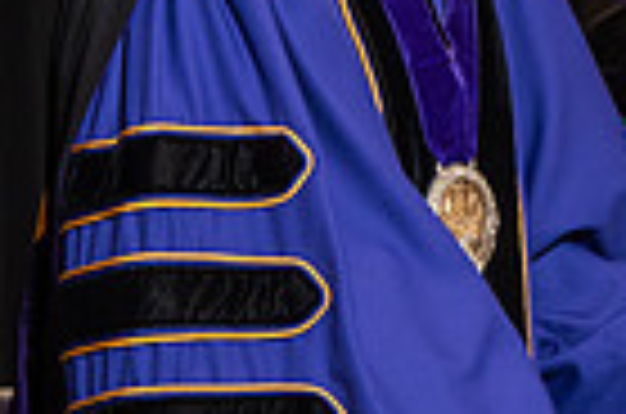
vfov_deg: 5.0
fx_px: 4719
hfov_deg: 7.5
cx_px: 752
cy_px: -61
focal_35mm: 272
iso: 1600
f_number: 5.6
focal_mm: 65
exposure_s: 1/125
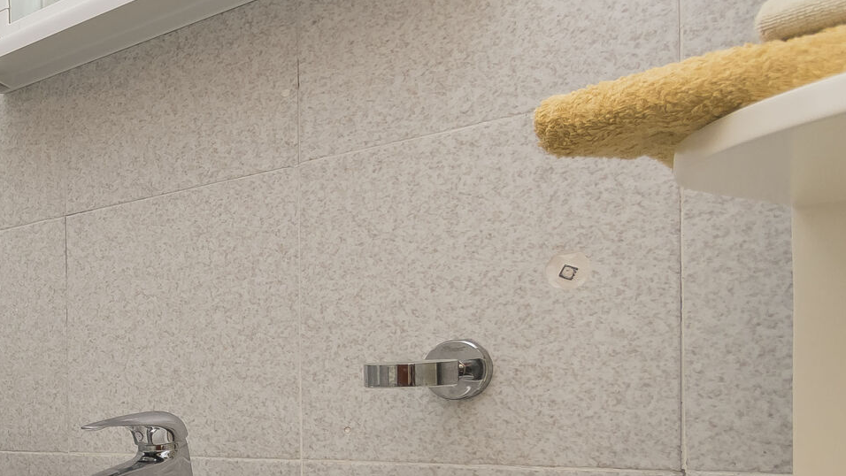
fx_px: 1032
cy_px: 435
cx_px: -335
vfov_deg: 25.1
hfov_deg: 30.9
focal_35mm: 46
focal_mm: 10
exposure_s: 1/60
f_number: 4.5
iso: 160
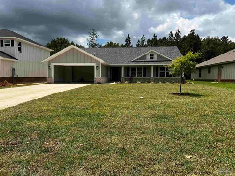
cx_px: 118
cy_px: 88
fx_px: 177
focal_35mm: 26
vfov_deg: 53.1
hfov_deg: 67.3
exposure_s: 1/5076
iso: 50
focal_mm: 5.7
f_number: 1.5
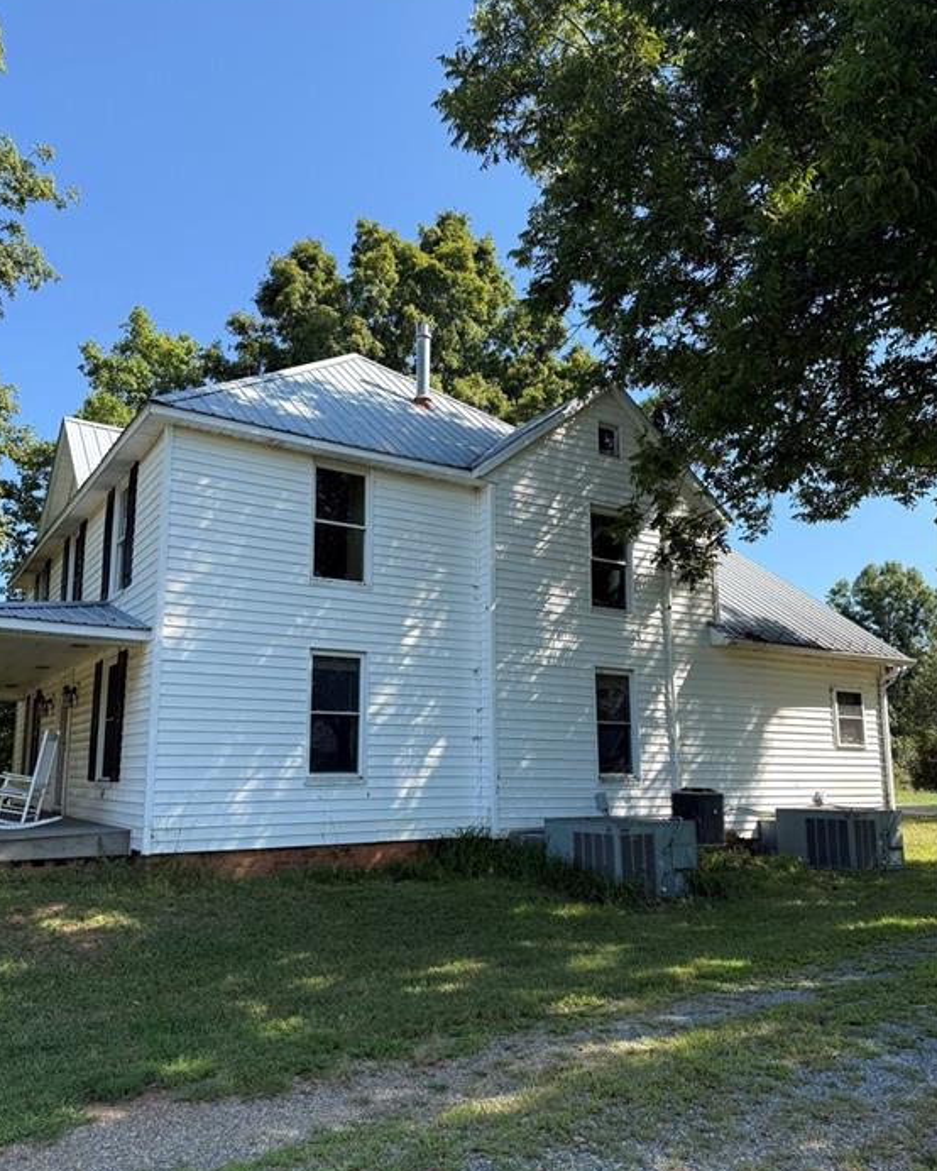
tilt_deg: +12.0
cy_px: 626
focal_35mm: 26
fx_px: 901
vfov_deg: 65.9
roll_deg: -1.1
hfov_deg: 54.9
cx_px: 455
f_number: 1.78
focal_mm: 6.76
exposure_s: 1/2110
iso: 100
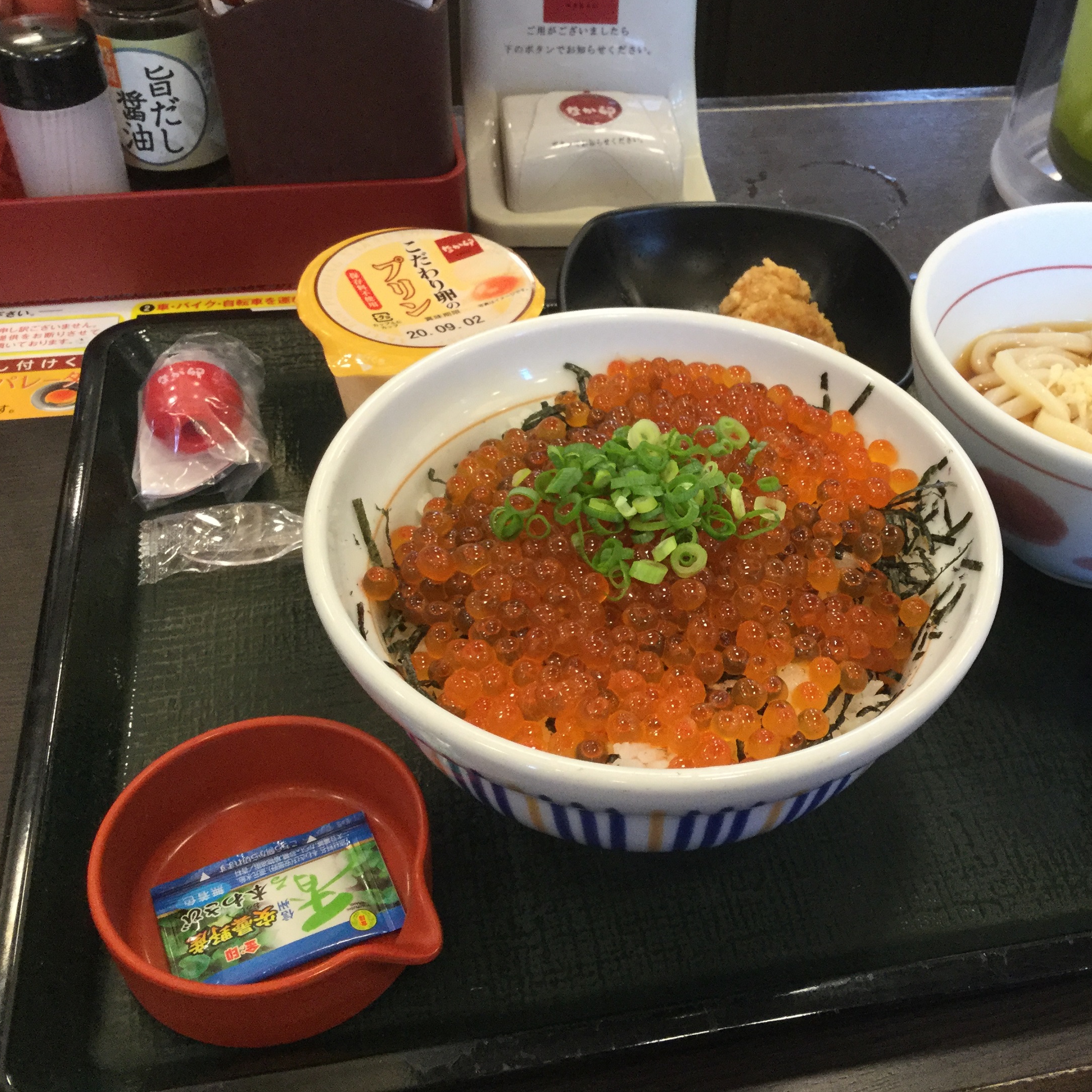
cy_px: 541
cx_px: 714
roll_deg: -6.8
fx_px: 1321
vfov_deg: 44.9
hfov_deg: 44.4
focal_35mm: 37
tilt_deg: -44.1
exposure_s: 1/30
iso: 50
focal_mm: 3.3
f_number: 2.4
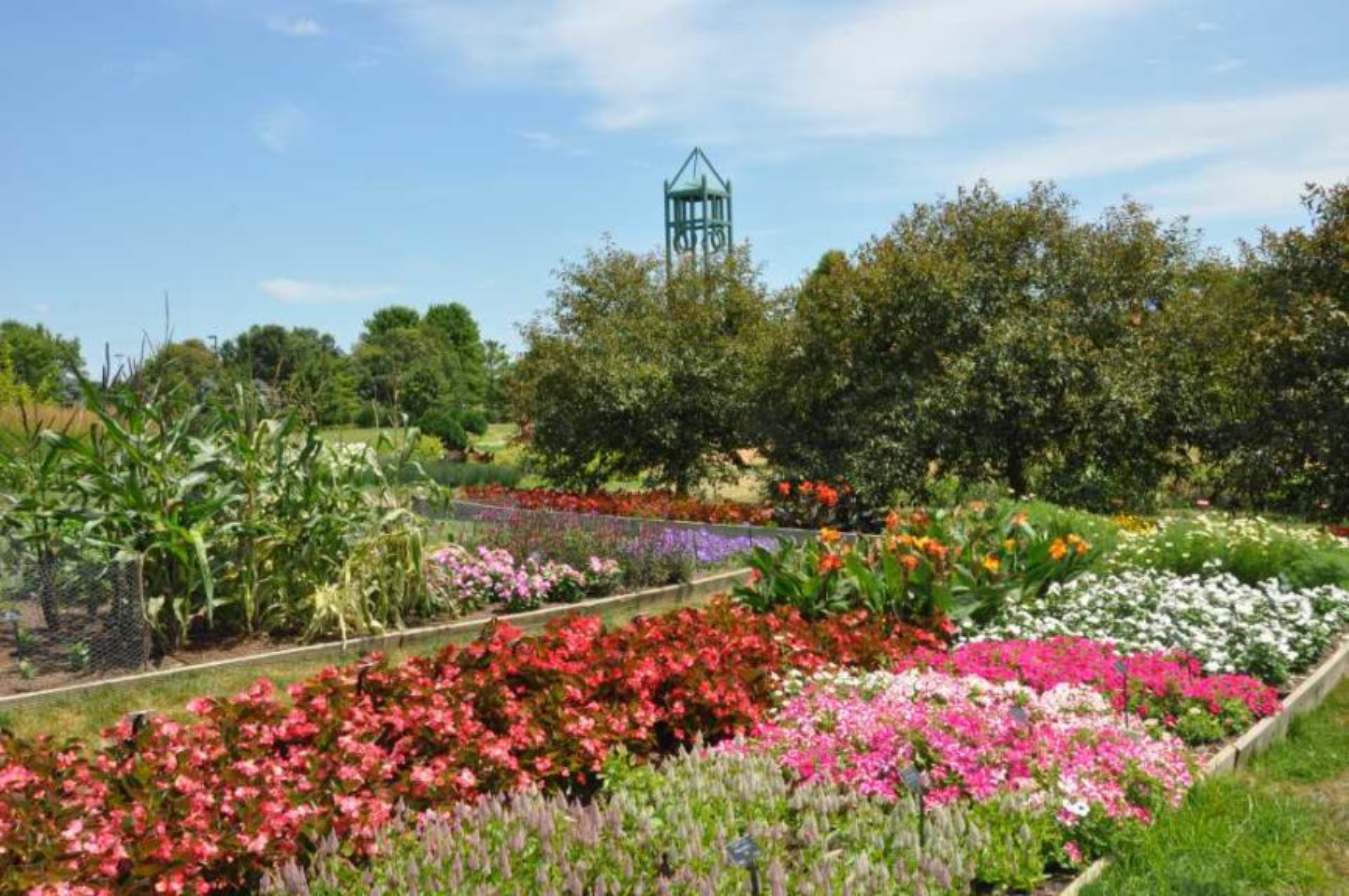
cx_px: 674
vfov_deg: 39.9
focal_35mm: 33
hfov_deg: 57.3
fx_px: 1235
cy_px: 448
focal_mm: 22
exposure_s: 1/200
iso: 320
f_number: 16
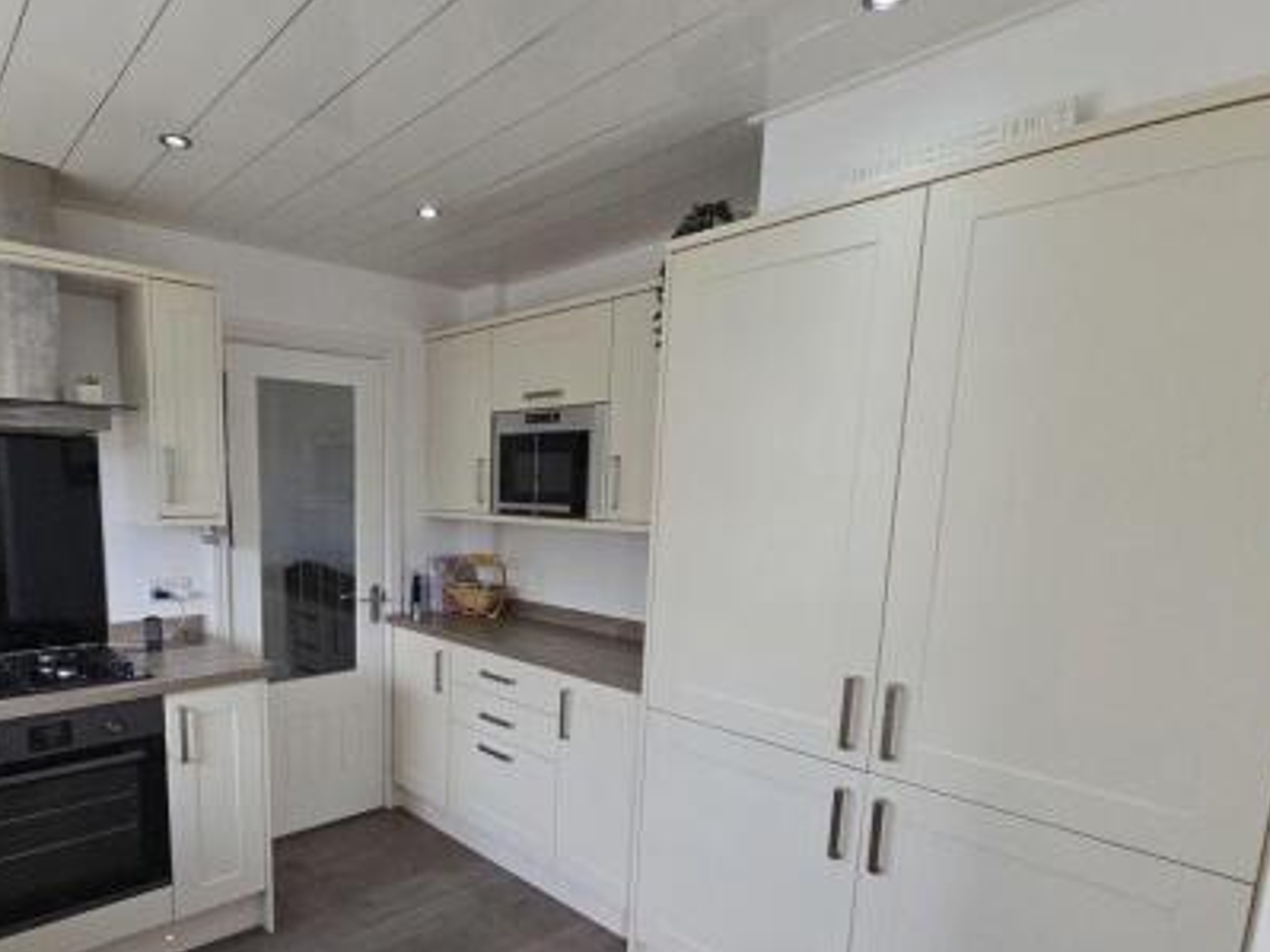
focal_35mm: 19
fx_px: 697
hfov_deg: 82.6
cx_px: 454
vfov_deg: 67.3
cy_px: 610
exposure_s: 1/359
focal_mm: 2.2
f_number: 2.2
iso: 125
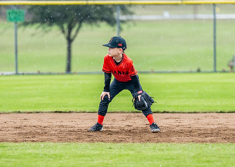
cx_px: 123
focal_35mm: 411
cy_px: 85
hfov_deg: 4.9
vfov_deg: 3.5
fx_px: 2743
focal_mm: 200
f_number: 2.8
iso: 1600
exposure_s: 1/1000
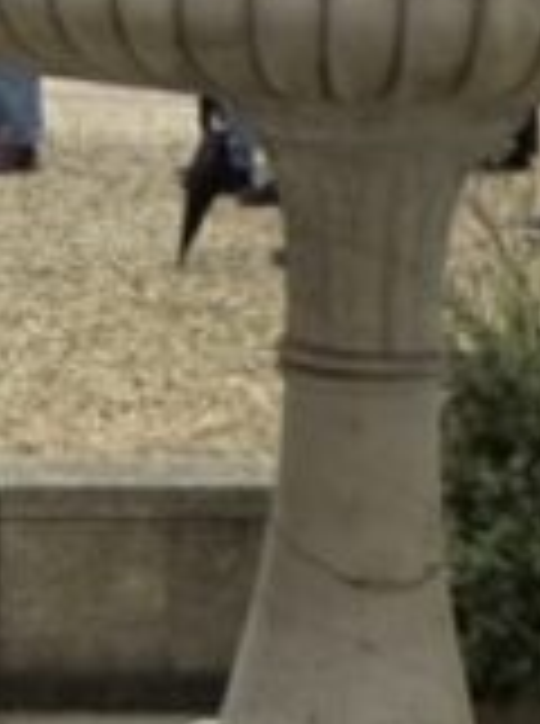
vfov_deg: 12.8
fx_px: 3195
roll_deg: -0.3
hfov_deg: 9.4
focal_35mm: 153
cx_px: -225
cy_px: 9
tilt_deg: -4.4
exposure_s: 1/548
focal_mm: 2.22
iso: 40
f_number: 2.2
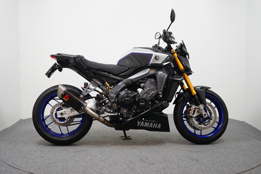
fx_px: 377
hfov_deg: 38.2
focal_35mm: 52
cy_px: 87
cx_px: 130
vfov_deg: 26.0
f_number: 5
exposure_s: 1/60
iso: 1000
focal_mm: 52
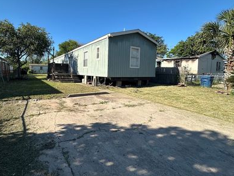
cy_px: 77
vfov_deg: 71.4
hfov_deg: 85.8
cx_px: 86
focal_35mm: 18
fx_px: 122
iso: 40
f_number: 2.2
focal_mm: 2.22
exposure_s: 1/1855
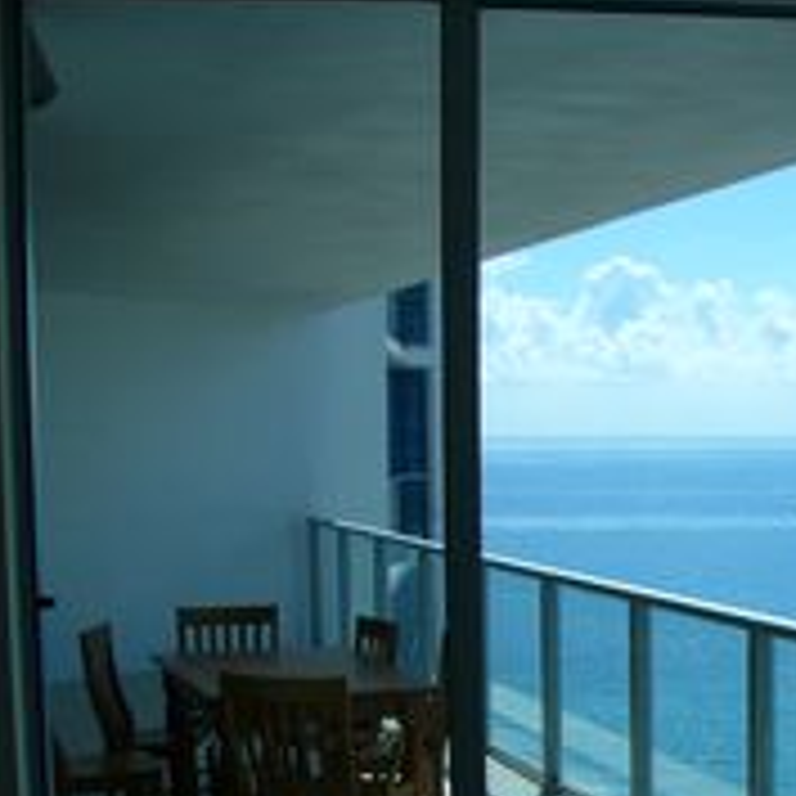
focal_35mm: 66
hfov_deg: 24.8
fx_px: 1717
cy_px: 612
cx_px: 809
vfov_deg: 25.7
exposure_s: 1/400
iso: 50
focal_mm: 6
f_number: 4
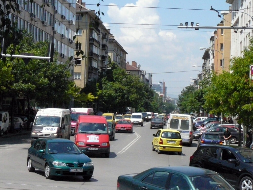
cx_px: 126
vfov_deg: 16.6
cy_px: 95
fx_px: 650
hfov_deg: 22.0
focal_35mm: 89
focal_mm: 10.5
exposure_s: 1/1300
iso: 400
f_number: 6.3
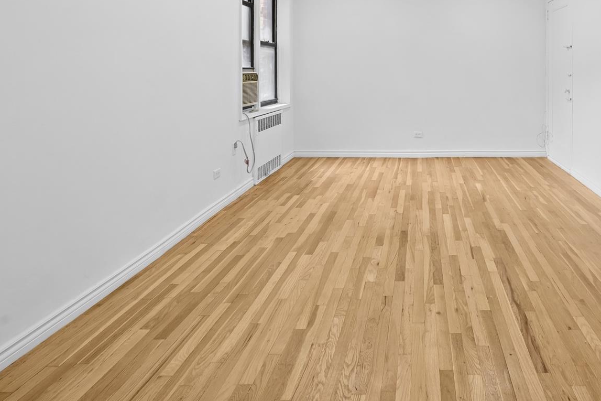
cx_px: 410
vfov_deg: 47.7
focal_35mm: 25
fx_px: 417
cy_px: 65
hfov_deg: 69.1
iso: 250
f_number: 9
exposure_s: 1/5
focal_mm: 14
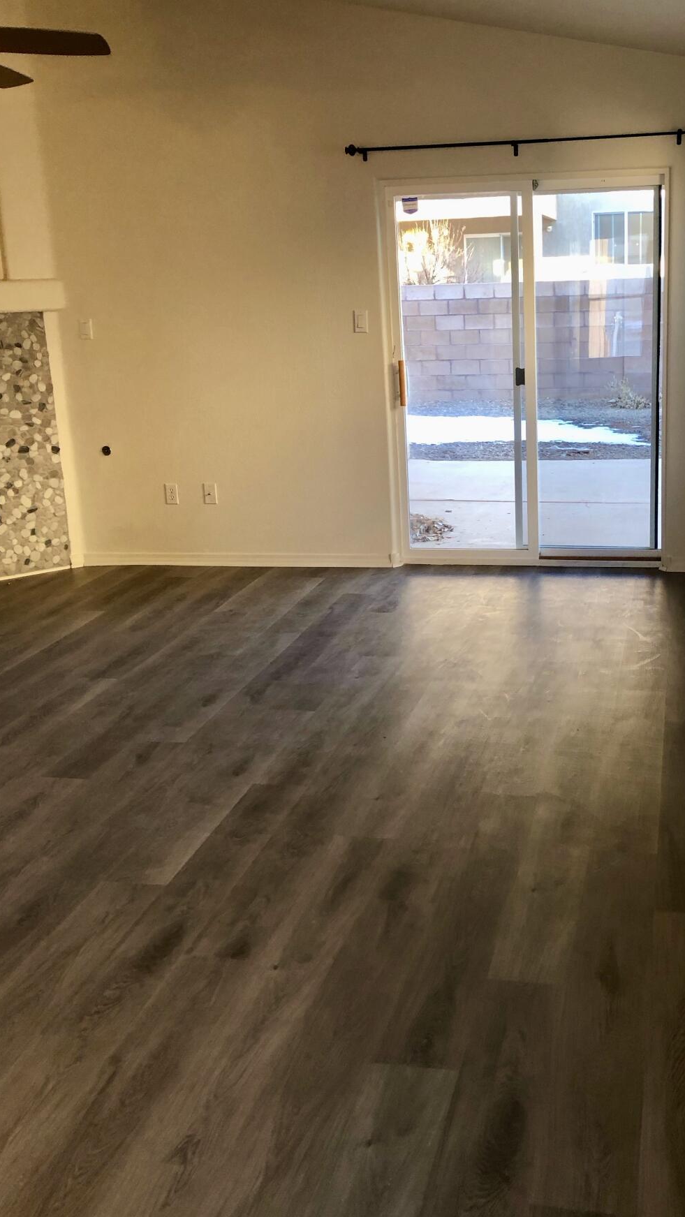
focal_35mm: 35
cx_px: 476
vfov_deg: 56.4
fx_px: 1130
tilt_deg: -12.2
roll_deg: +0.4
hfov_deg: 33.3
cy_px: 531
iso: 32
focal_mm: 3.99
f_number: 1.8
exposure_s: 1/30
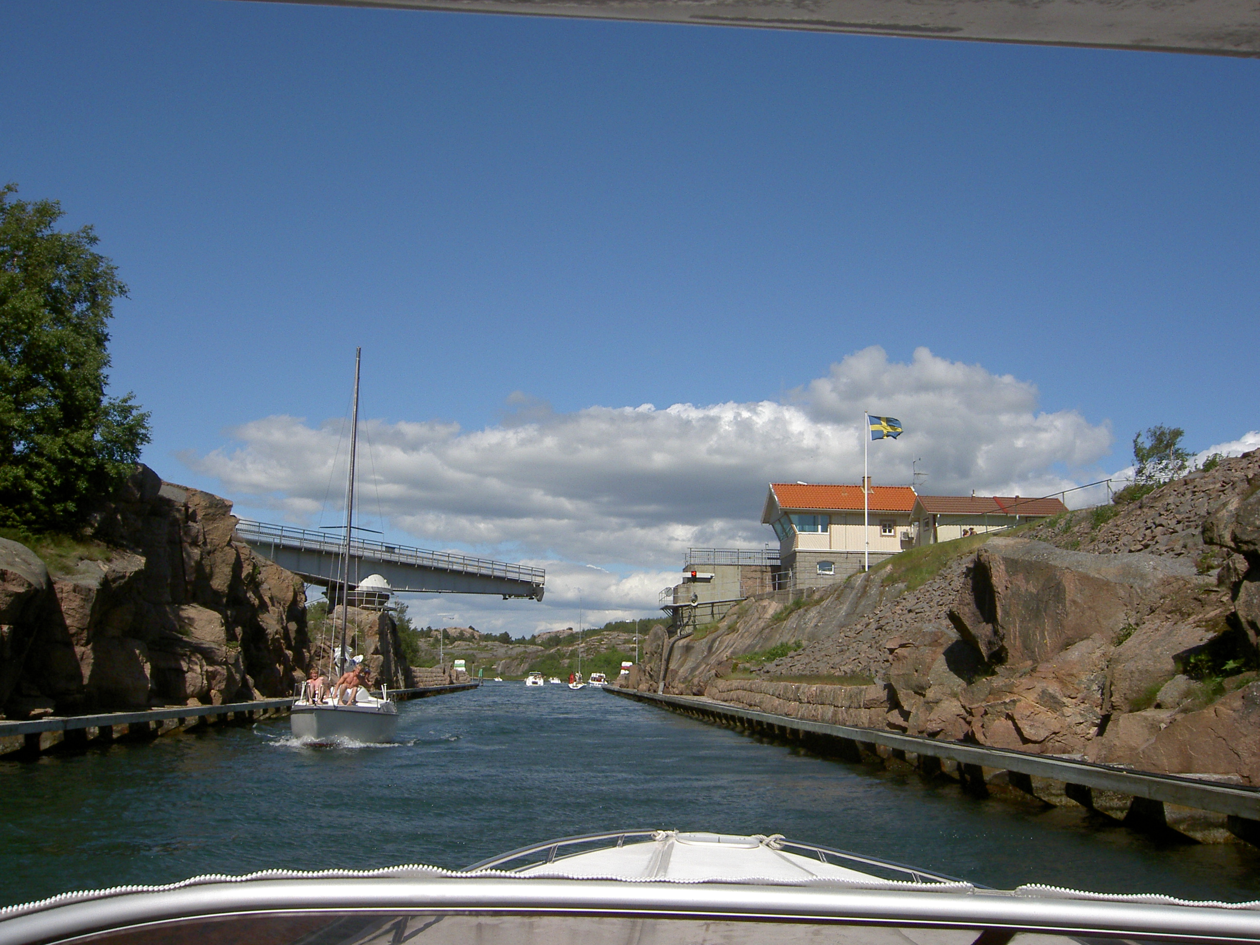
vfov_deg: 41.8
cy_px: 472
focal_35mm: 34
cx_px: 630
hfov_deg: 54.0
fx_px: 1238
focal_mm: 5.6
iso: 100
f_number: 4.7
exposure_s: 1/1600
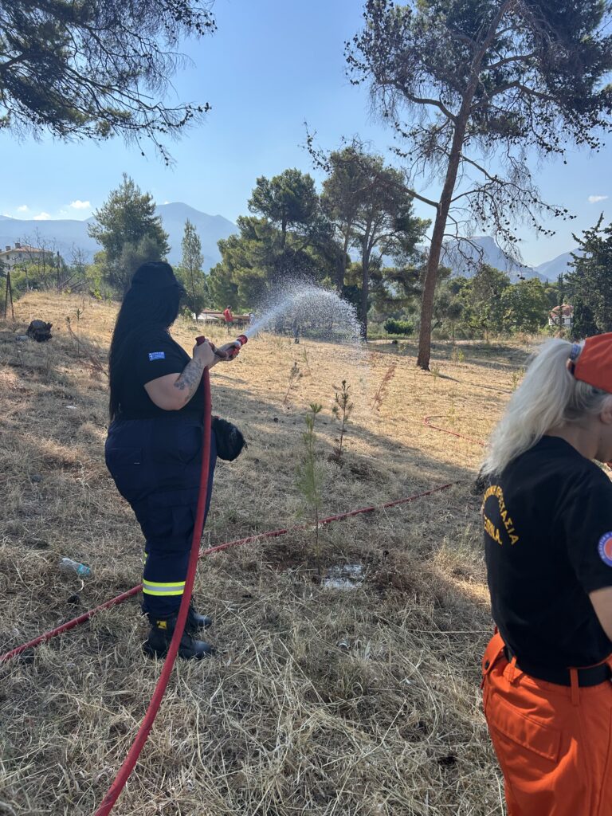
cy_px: 408
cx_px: 306
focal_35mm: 26
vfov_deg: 67.3
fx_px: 613
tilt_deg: -6.1
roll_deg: +4.5
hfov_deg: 53.1
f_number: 1.5
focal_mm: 5.7
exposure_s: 1/2404
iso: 50
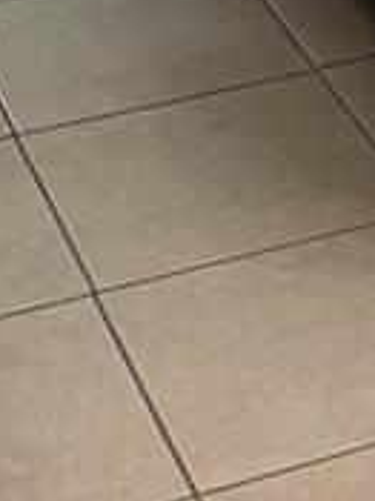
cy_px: -618
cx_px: 727
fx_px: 2386
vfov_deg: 10.6
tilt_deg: -10.9
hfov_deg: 8.6
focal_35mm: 165
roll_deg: -2.4
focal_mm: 6.76
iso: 400
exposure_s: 1/60
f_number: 1.78
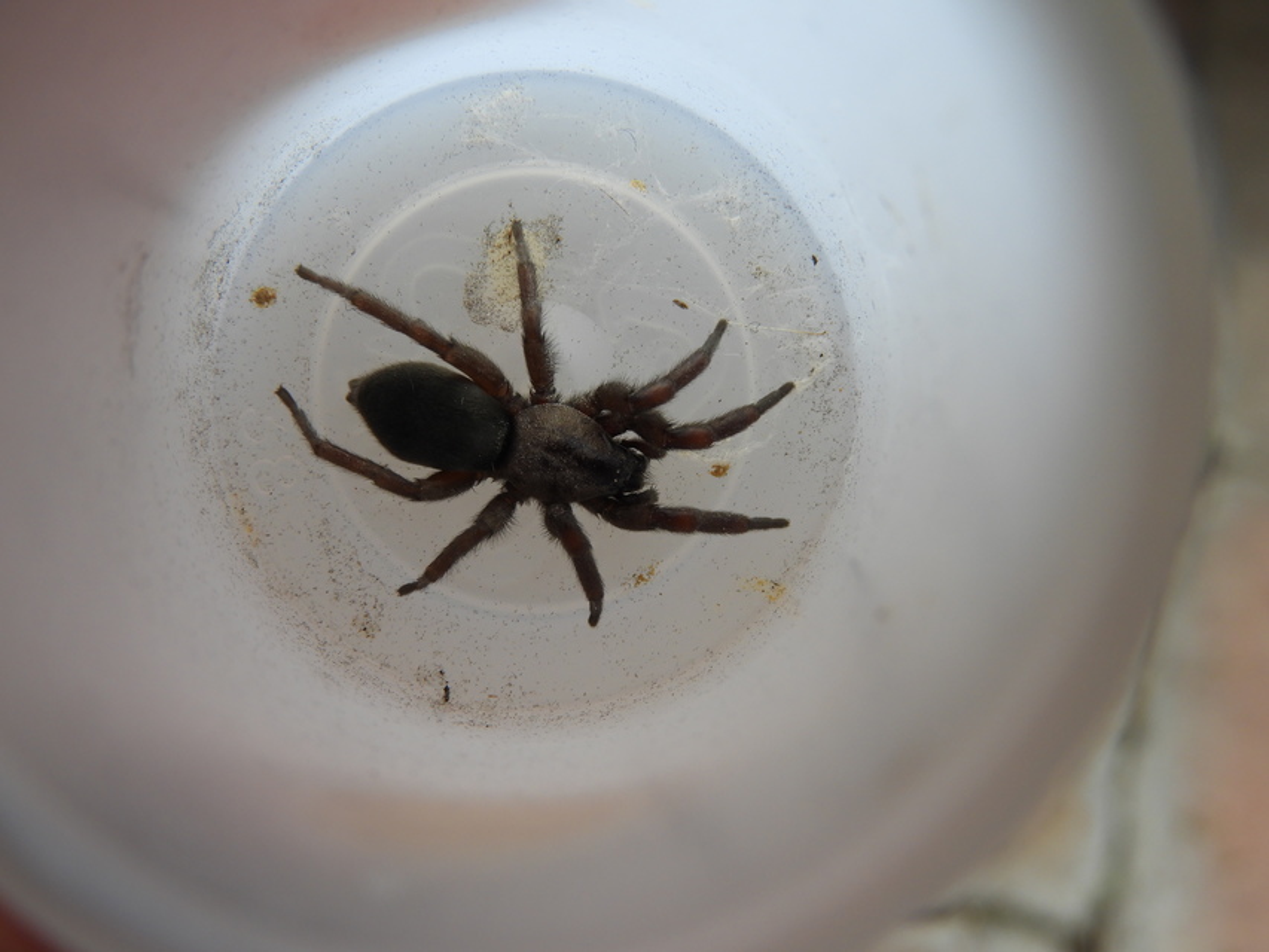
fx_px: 2017
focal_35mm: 55
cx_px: 634
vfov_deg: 26.6
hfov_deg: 34.9
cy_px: 476
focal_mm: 9.9
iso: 100
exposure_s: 1/200
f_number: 4
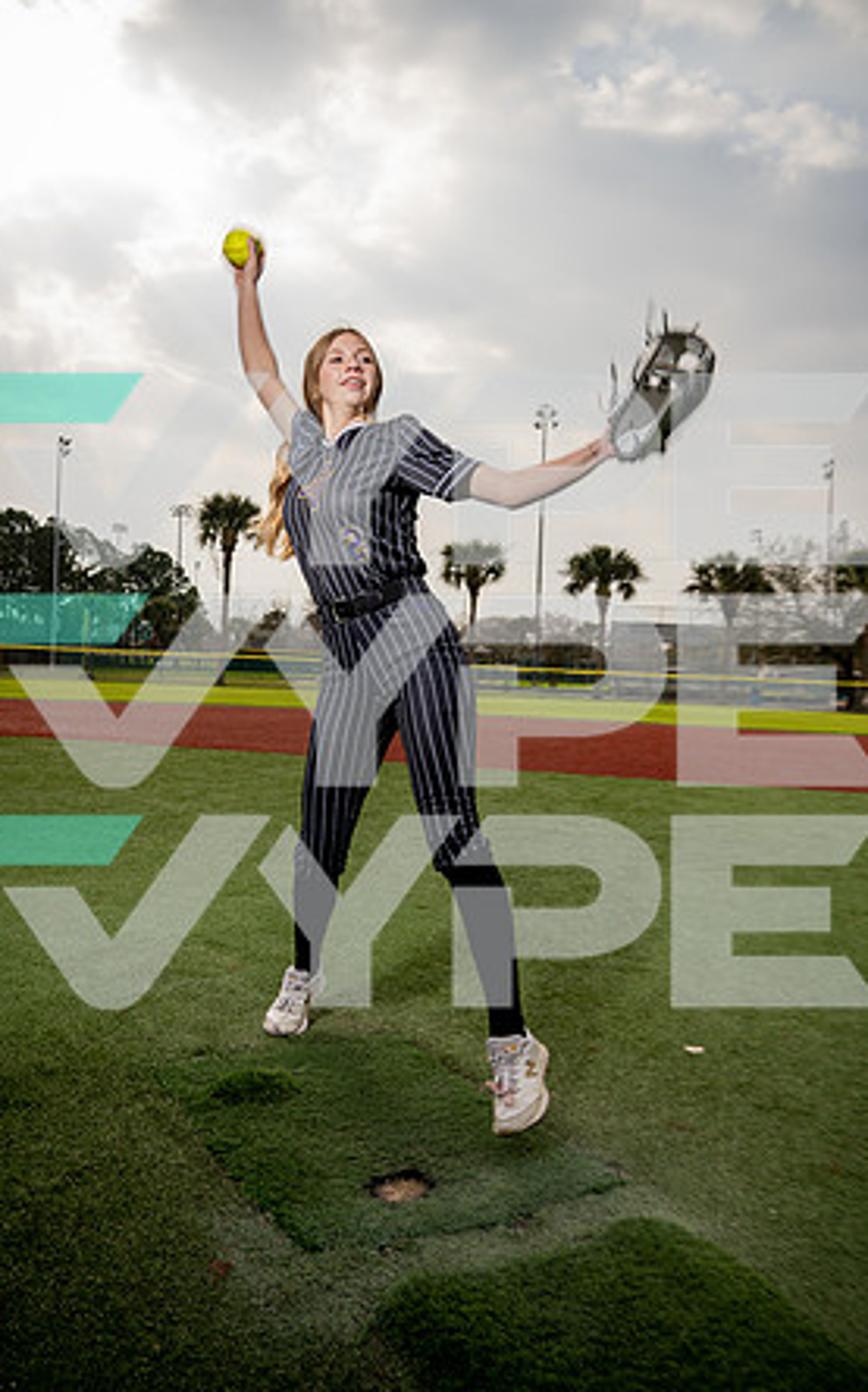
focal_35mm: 31
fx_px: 1175
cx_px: 423
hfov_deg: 40.5
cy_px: 693
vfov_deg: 61.3
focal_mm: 30
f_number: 7.1
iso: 100
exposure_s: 1/250
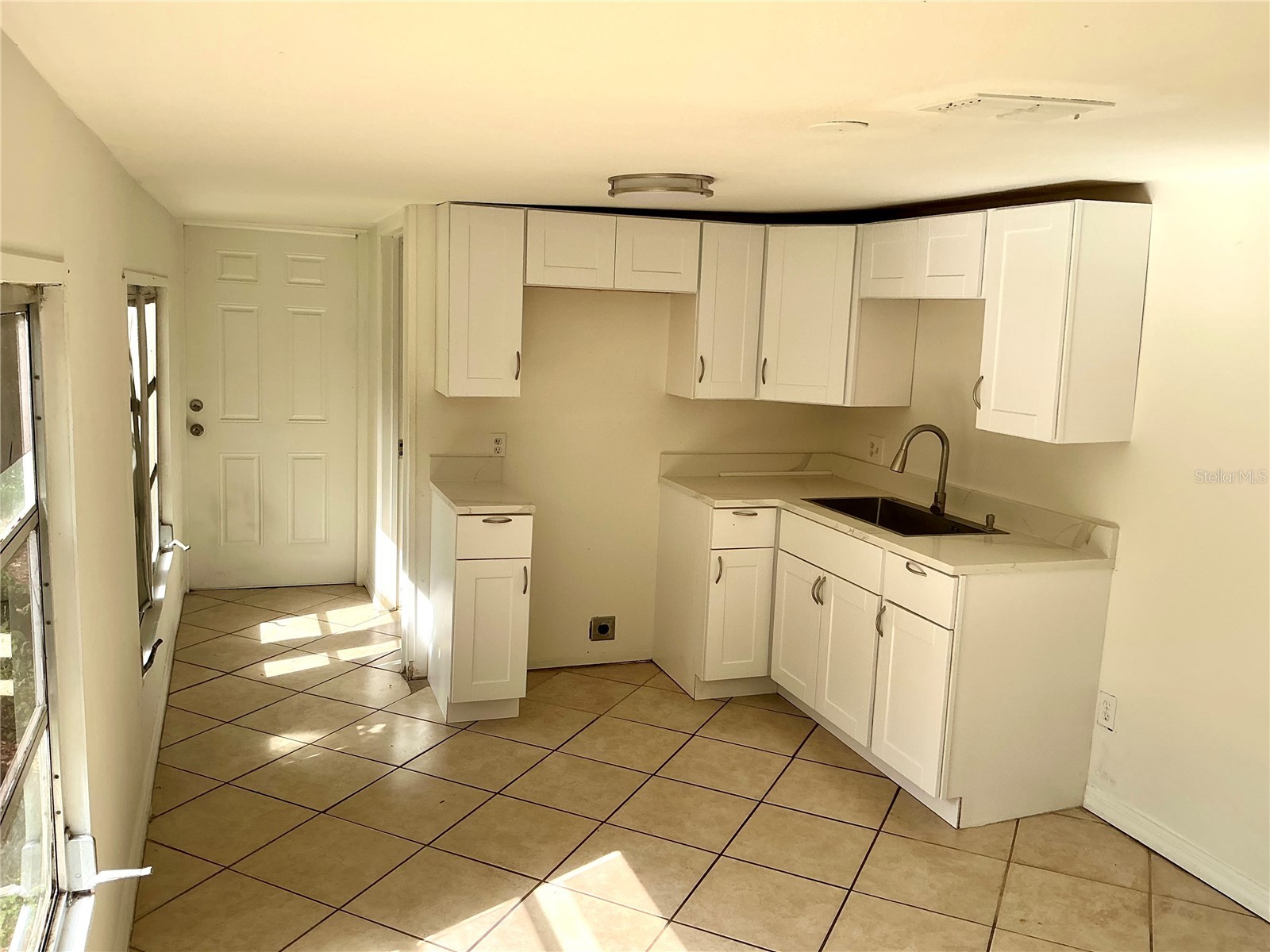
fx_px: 1027
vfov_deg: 49.7
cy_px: 476
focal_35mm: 28
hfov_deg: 63.4
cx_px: 635
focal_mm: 3
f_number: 1.8
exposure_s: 1/367
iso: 25
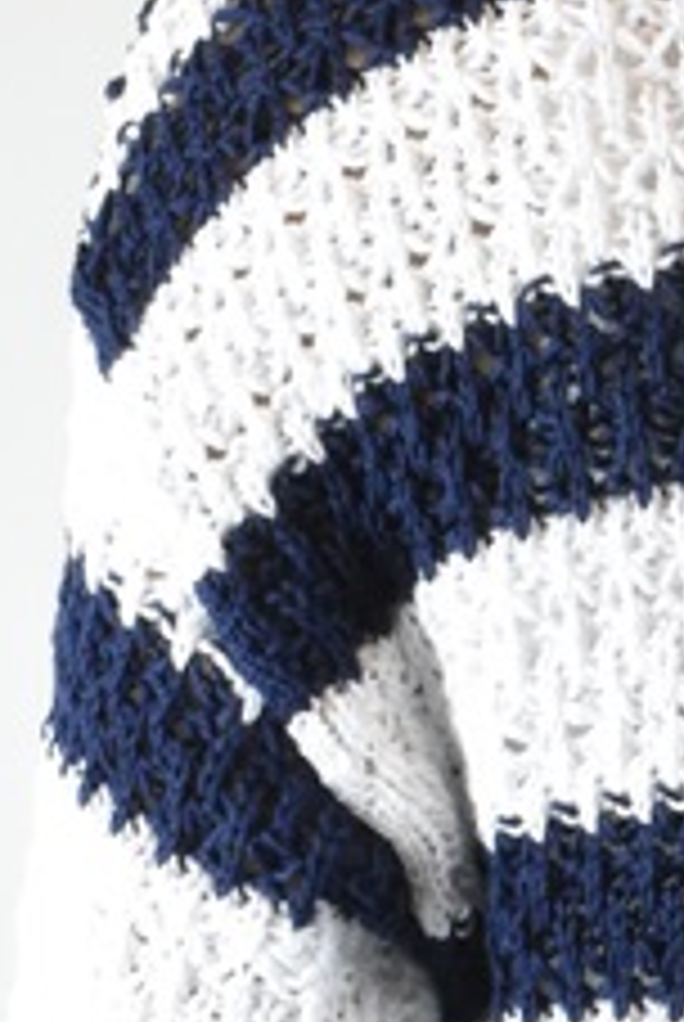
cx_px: 994
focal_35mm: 215
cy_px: 1445
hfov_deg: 6.3
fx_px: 6108
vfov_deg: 9.3
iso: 1600
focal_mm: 30
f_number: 16
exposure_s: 1/60
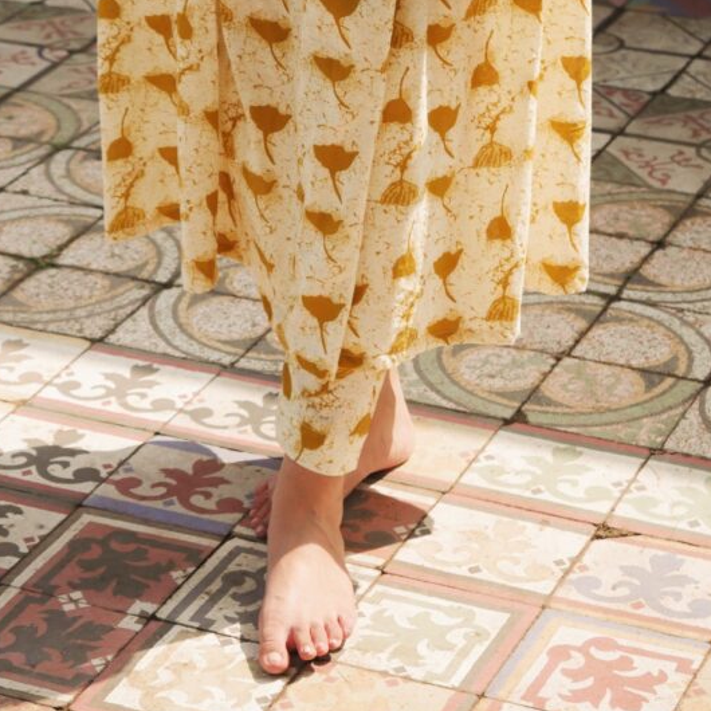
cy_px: 187
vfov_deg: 14.5
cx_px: 343
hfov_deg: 14.5
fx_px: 2789
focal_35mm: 120
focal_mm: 45
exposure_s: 1/3200
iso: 1600
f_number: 5
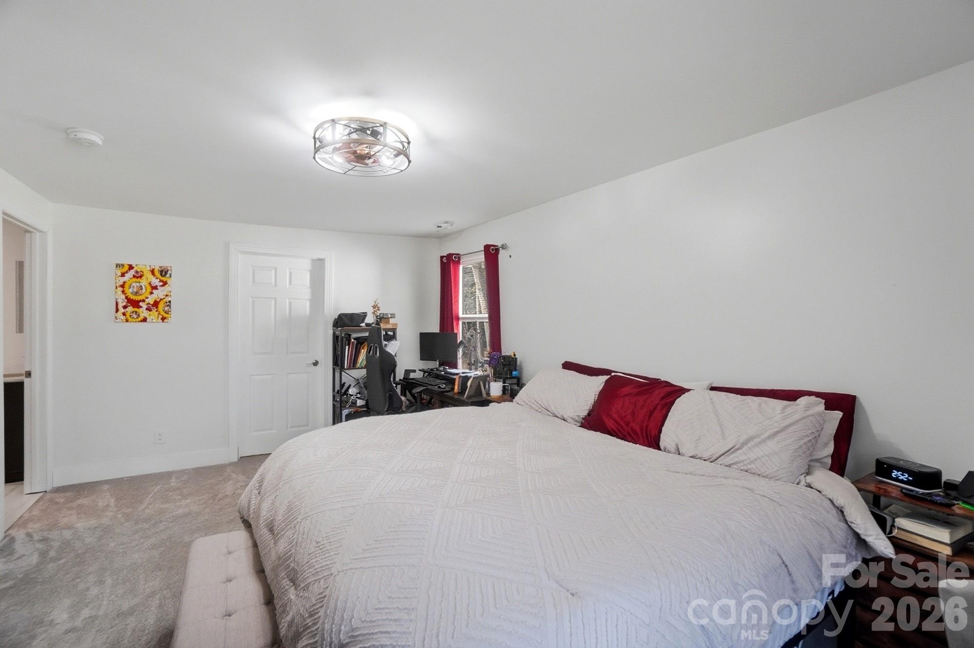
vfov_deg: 77.2
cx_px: 487
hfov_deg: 100.4
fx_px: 405
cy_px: 324
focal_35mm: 15
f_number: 4
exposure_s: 1/200
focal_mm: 10
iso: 100
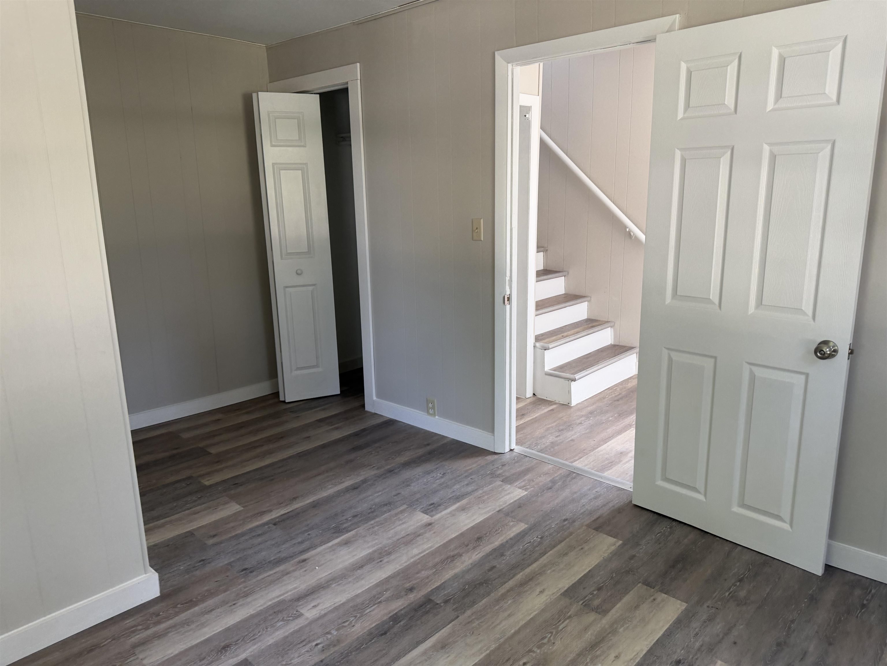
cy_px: 333
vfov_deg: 56.8
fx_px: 615
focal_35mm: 24
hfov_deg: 71.6
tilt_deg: -9.9
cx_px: 444
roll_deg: +0.8
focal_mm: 6.76
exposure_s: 1/121
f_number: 1.78
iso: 200
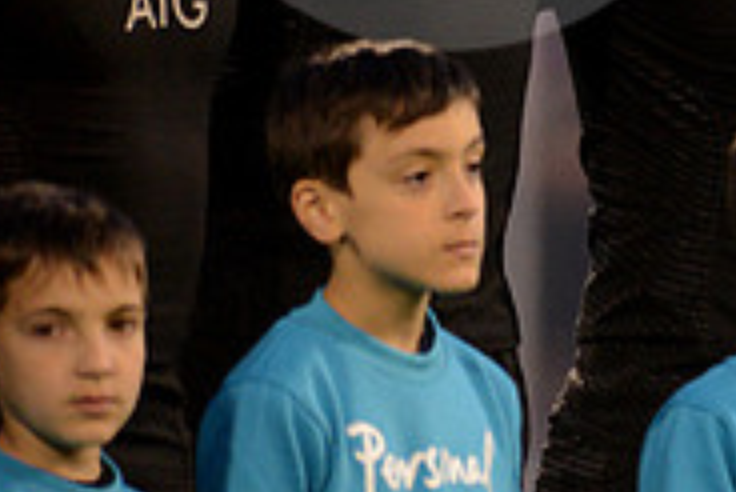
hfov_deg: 1.6
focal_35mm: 1324
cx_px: 1132
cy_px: -234
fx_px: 27089
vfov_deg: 1.0
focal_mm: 420
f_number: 4
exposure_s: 1/800
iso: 4500
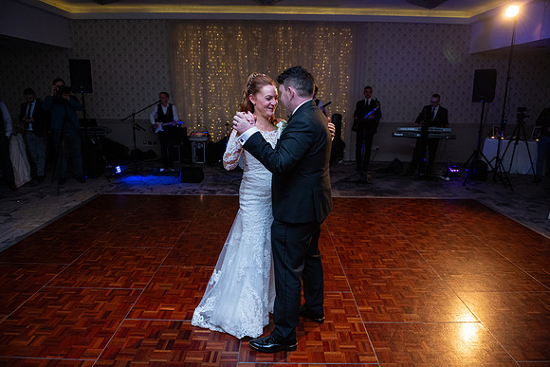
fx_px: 367
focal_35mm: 24
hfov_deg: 73.7
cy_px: 184
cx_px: 275
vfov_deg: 53.2
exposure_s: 1/160
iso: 1000
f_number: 3.5
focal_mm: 24
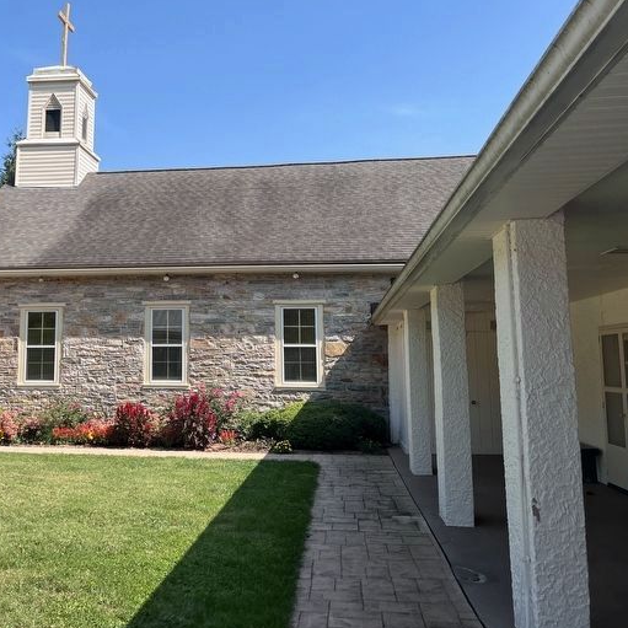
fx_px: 739
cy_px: 265
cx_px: 205
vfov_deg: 45.9
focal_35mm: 36
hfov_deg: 45.3
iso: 50
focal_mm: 5.1
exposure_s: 1/2222
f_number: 1.6
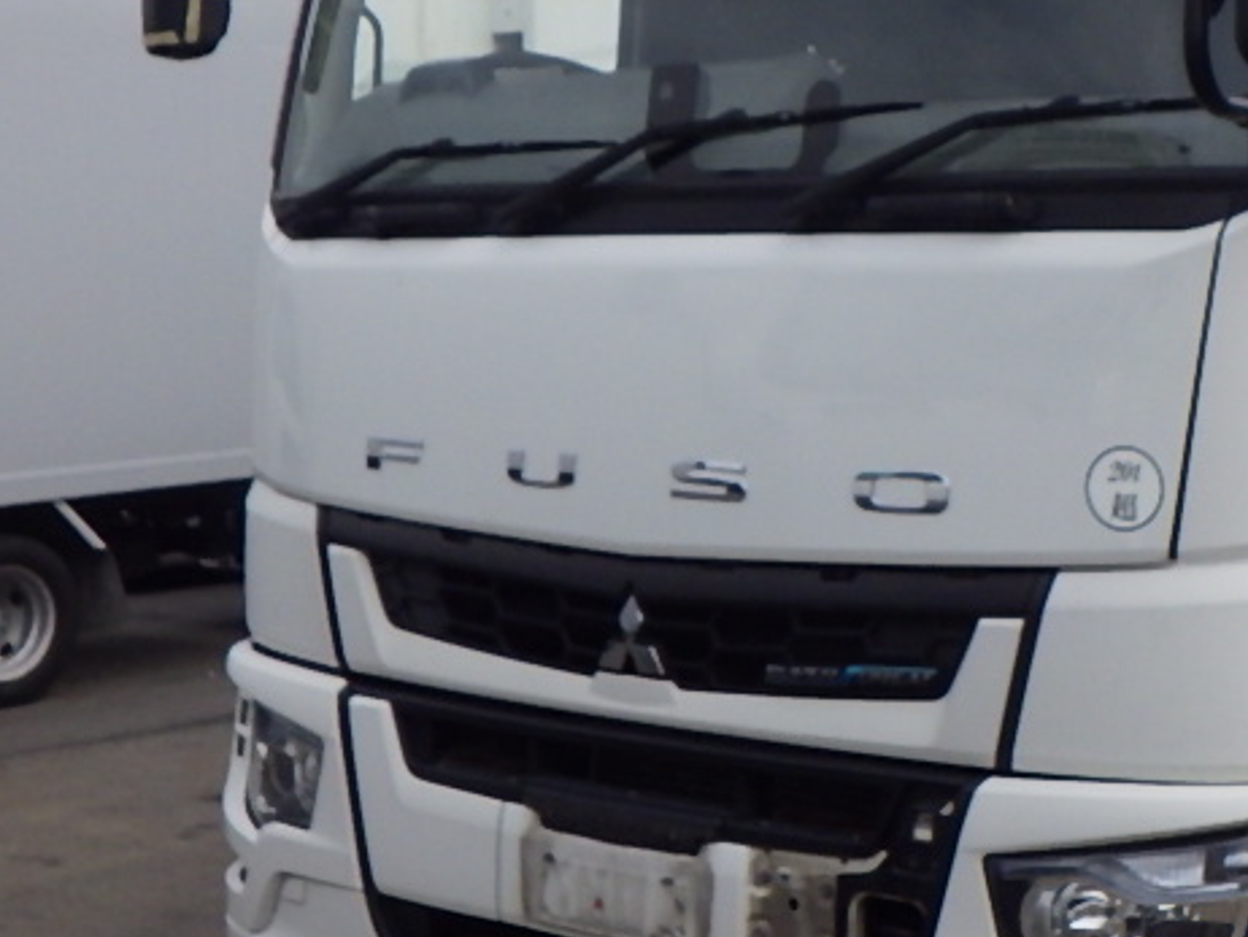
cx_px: 991
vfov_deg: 23.5
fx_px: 2236
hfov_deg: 30.5
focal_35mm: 62
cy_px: 275
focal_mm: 5
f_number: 4.2
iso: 250
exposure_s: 1/2000
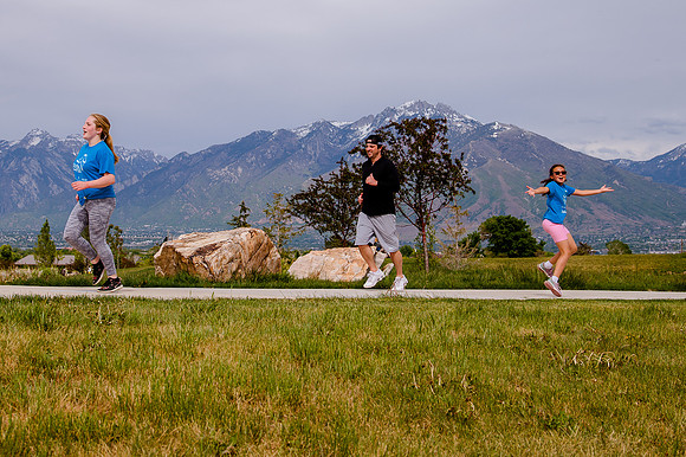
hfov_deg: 29.3
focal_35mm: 69
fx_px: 1310
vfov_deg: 19.7
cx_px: 275
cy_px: 124
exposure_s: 1/640
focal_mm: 44
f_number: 8
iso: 200
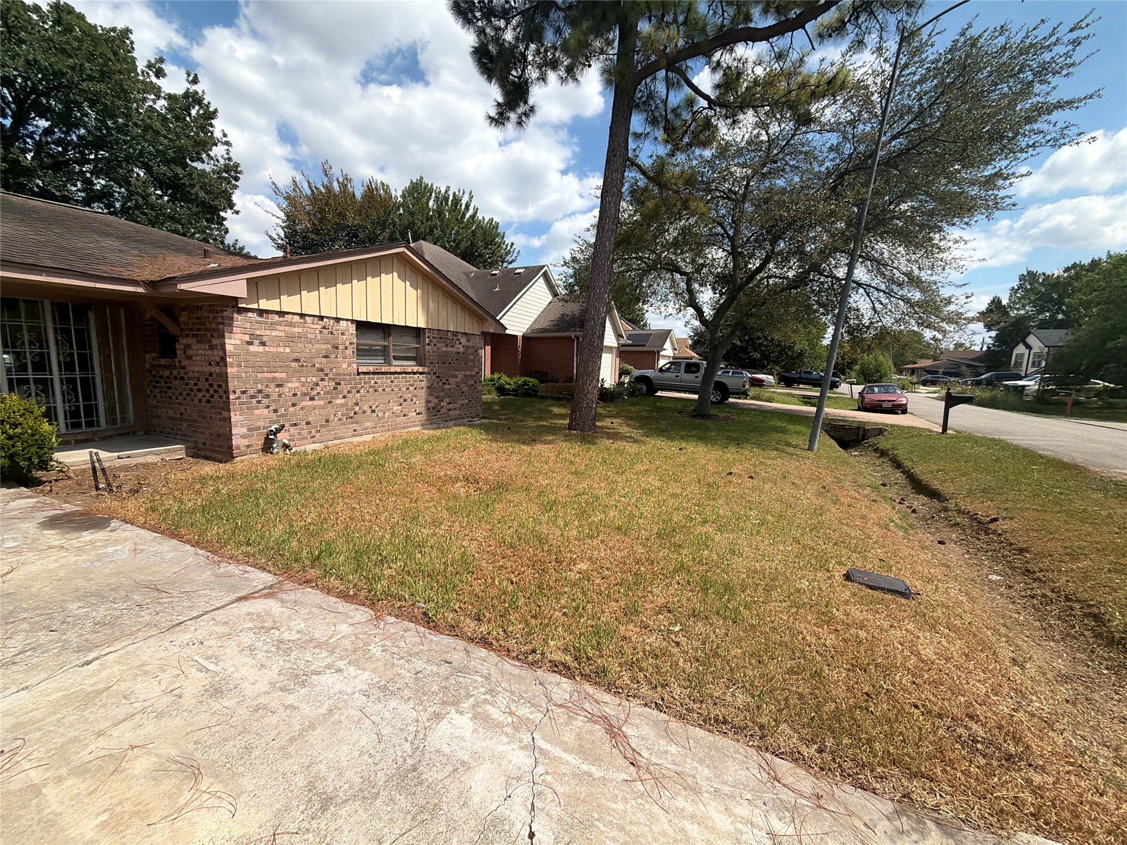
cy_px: 422
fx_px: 456
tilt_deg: -7.6
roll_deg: +1.2
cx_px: 564
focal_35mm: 14
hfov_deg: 102.1
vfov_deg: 85.7
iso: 100
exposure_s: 1/5155
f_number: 2.2
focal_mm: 2.22
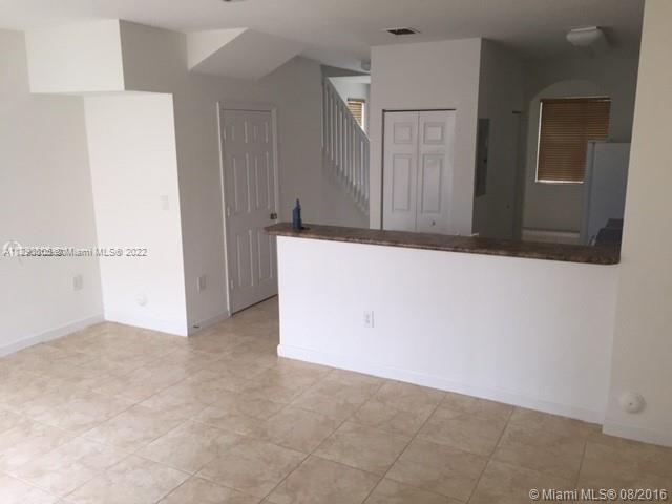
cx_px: 336
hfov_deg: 61.7
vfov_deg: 48.2
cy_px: 252
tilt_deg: -10.6
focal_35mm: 29
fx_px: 563
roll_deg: -0.1
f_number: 2.2
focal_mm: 4.15
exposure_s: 1/30
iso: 50
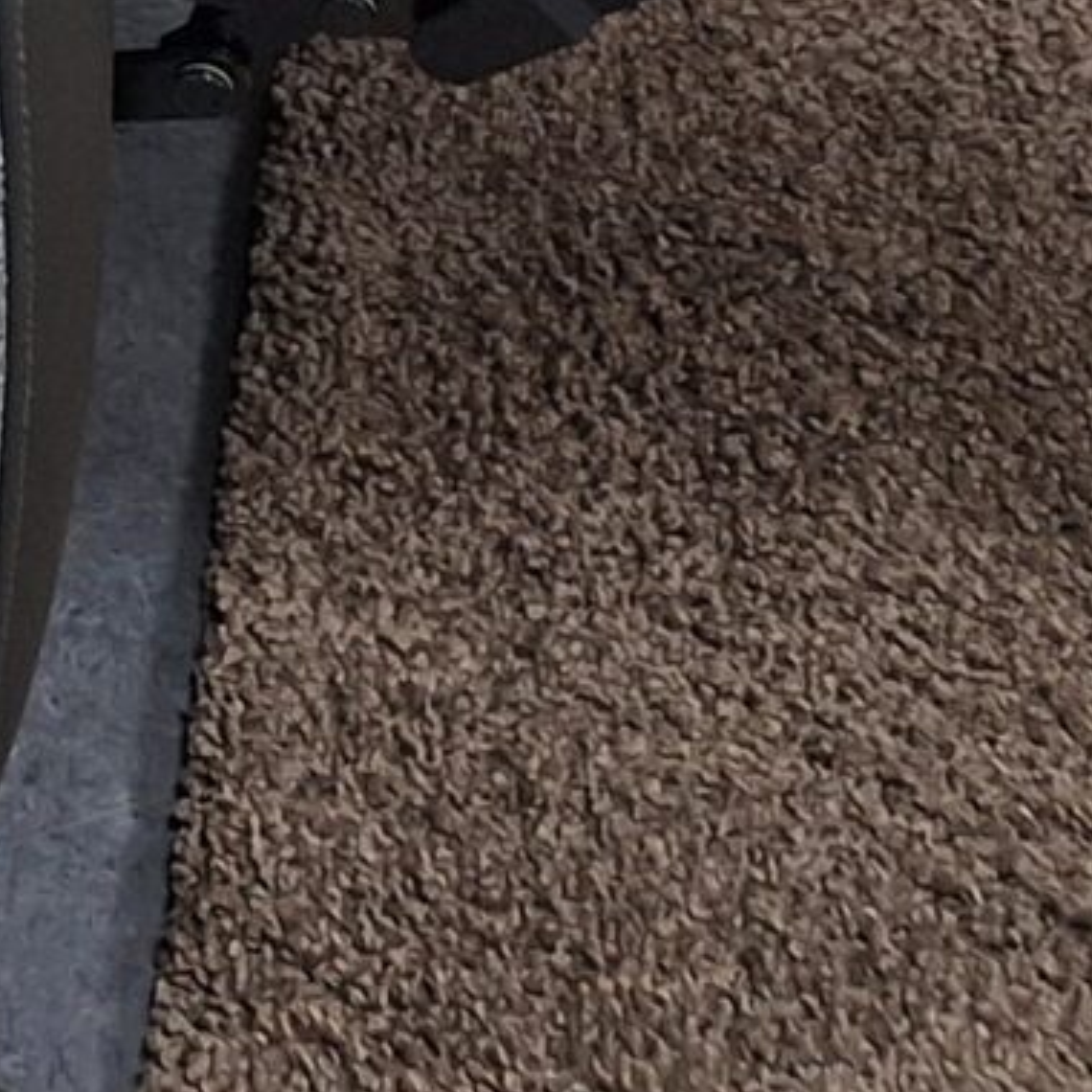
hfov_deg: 11.6
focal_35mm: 137
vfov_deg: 10.6
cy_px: -1658
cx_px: -989
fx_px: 4890
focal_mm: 5.54
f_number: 1.8
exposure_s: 1/50
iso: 160
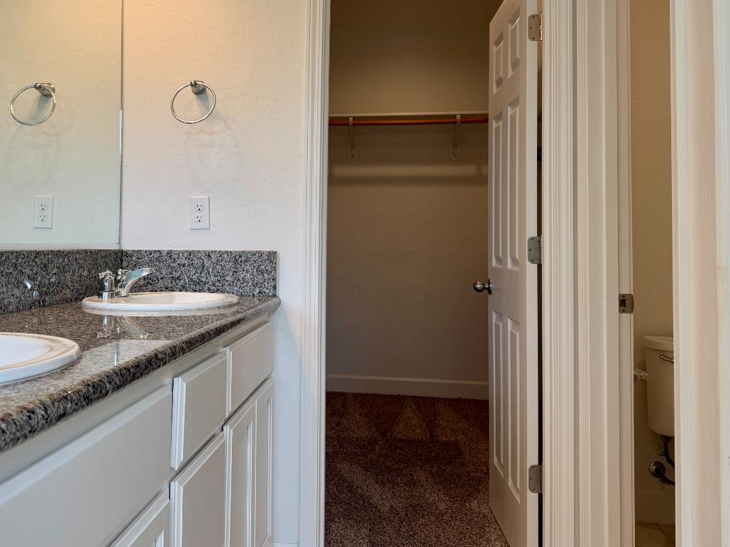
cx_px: 267
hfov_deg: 52.0
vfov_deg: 40.4
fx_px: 738
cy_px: 208
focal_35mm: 35
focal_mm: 6.76
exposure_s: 1/224
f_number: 1.78
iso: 64
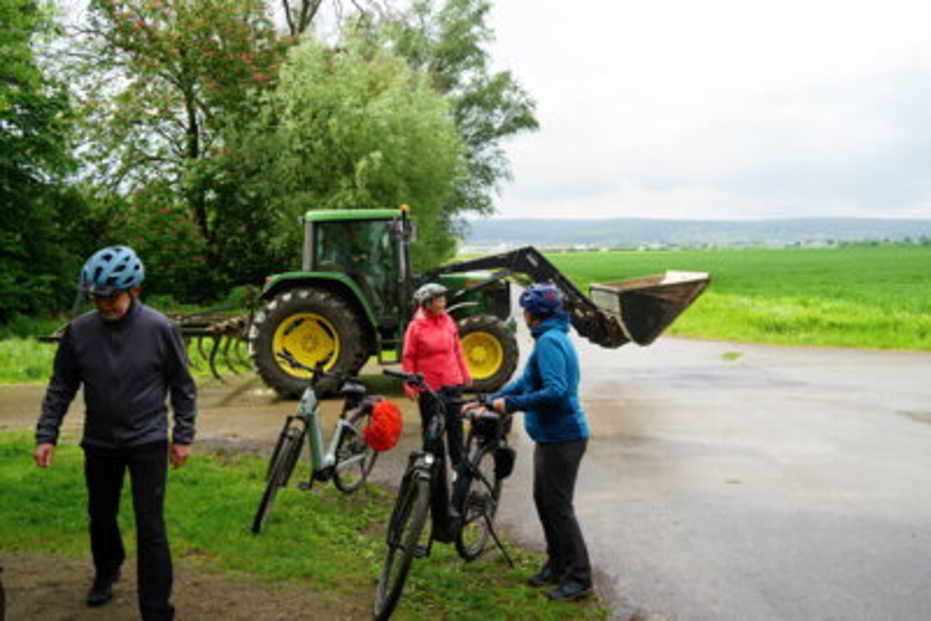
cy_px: 310
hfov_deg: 61.9
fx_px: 776
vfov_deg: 43.6
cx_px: 466
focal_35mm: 30
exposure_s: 1/200
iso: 100
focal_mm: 30
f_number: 6.3
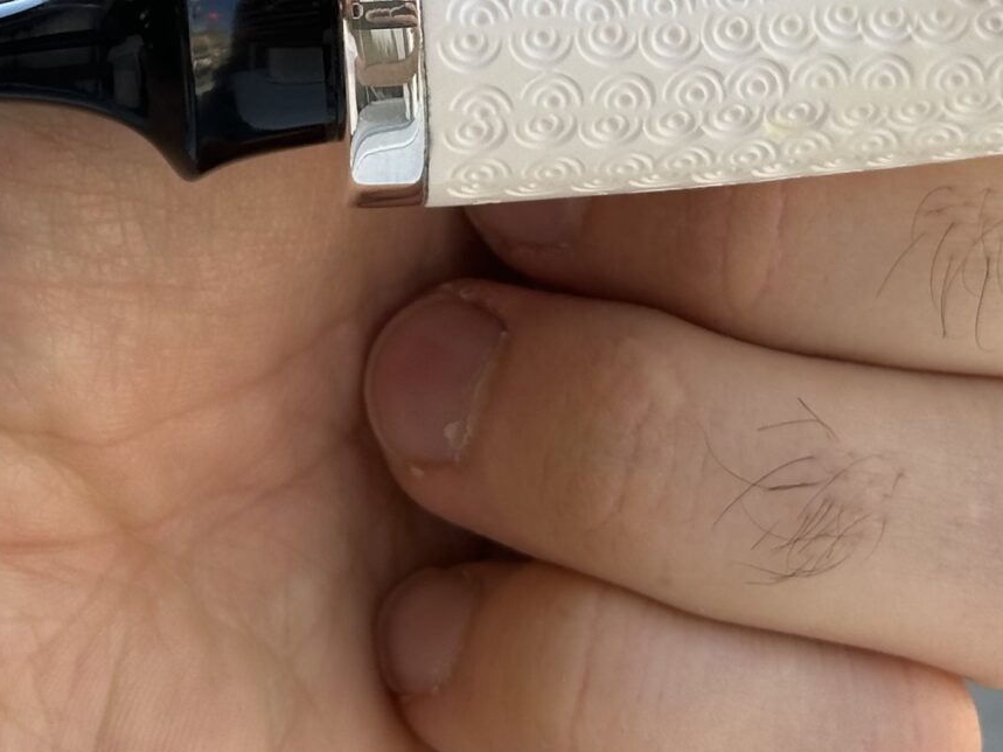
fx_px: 4143
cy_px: -299
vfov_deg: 10.1
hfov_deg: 13.8
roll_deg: +4.3
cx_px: 405
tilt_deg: -18.6
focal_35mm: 143
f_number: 1.78
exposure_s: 1/634
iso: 64
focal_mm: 6.86
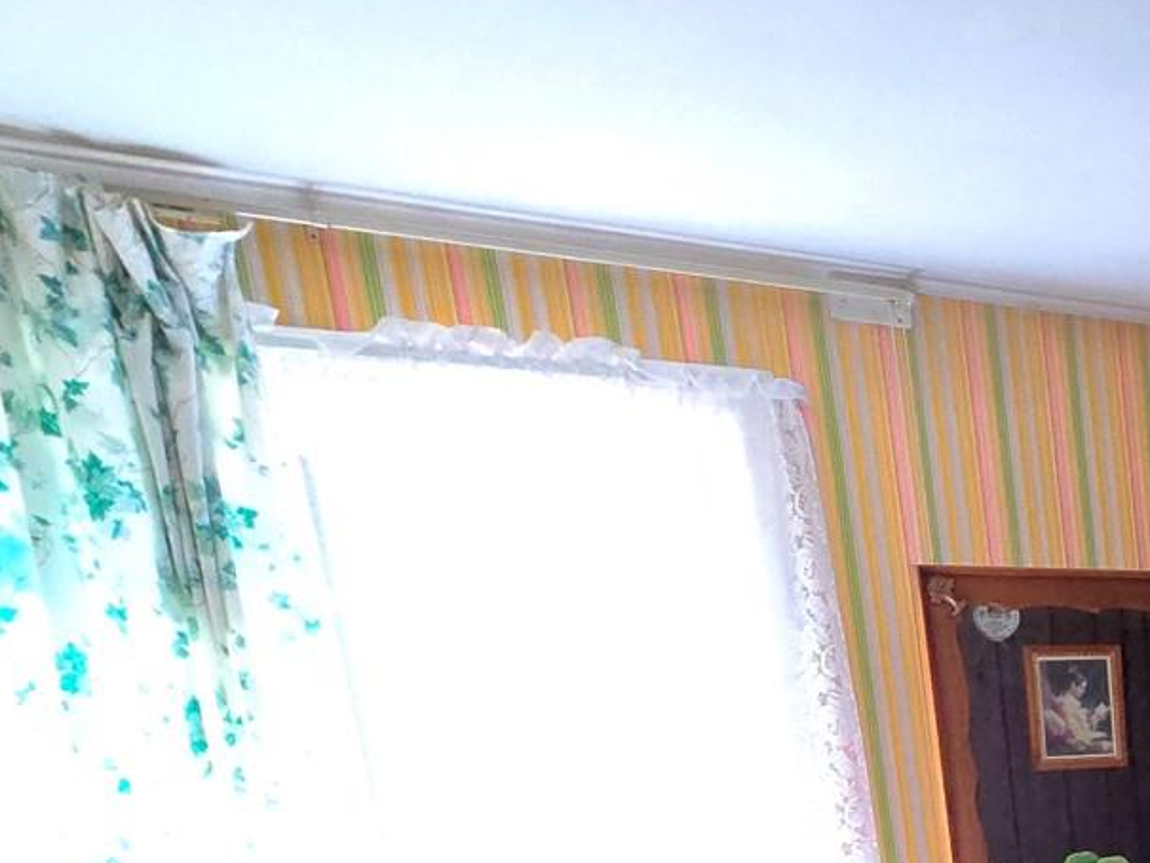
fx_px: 1462
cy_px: 1055
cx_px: 1625
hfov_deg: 30.0
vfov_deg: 28.3
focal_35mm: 44
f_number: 2.2
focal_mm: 2.2
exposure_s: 1/60.2
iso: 125
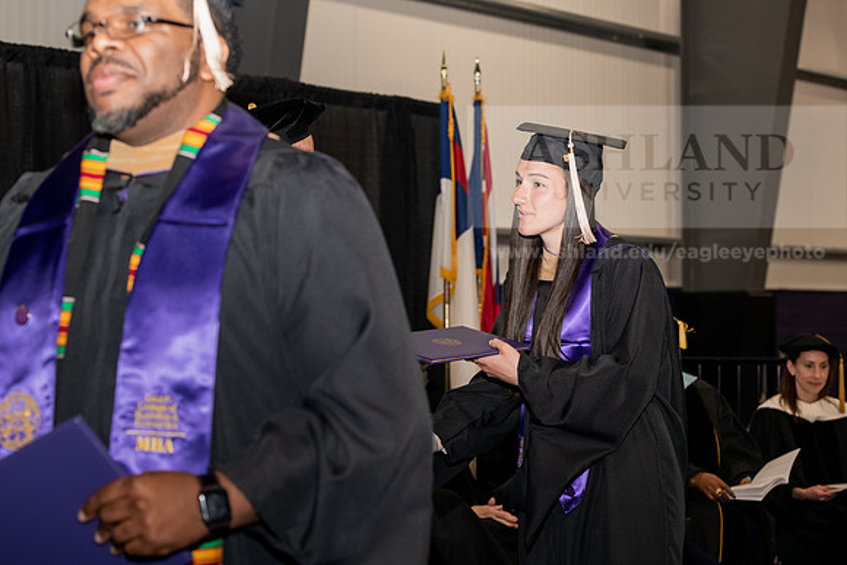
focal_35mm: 85
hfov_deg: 23.9
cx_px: 424
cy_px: 282
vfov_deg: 16.1
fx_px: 2000
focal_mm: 85
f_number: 5.6
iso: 1600
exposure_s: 1/200
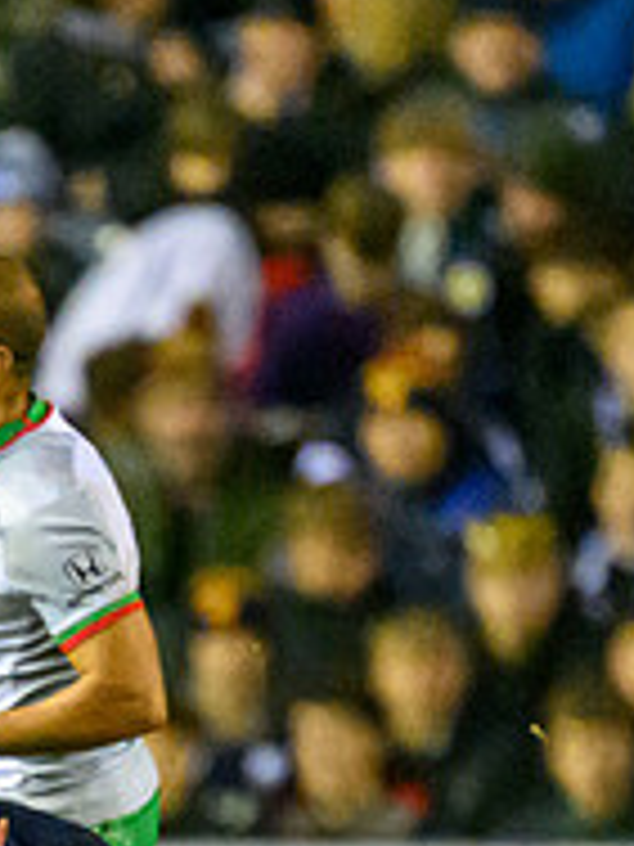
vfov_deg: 0.7
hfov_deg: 0.5
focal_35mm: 2981
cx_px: -66
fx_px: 72797
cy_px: 1010
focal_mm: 560
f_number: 4
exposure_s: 1/1250
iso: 12800
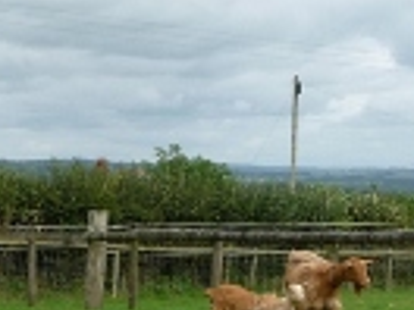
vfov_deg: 12.6
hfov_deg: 16.6
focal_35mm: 115
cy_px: 351
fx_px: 1375
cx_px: -41
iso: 100
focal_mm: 5.6
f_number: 3.6
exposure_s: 1/800
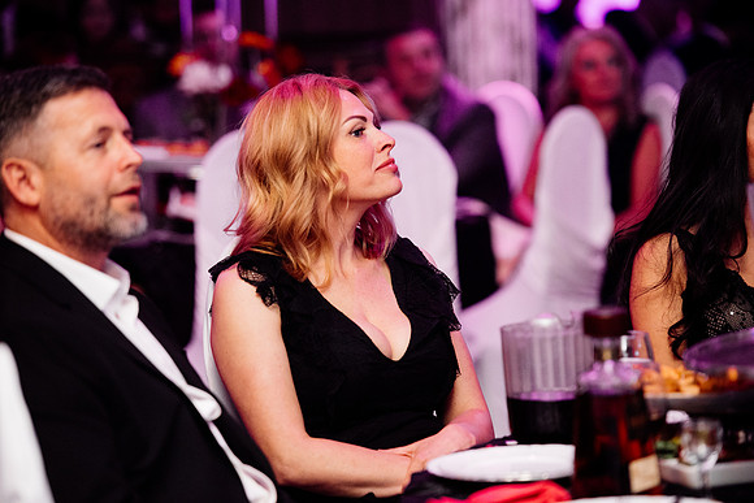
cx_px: 377
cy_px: 252
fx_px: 3142
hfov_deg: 13.7
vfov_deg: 9.2
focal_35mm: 150
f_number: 2.8
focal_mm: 150
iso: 3200
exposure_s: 1/200
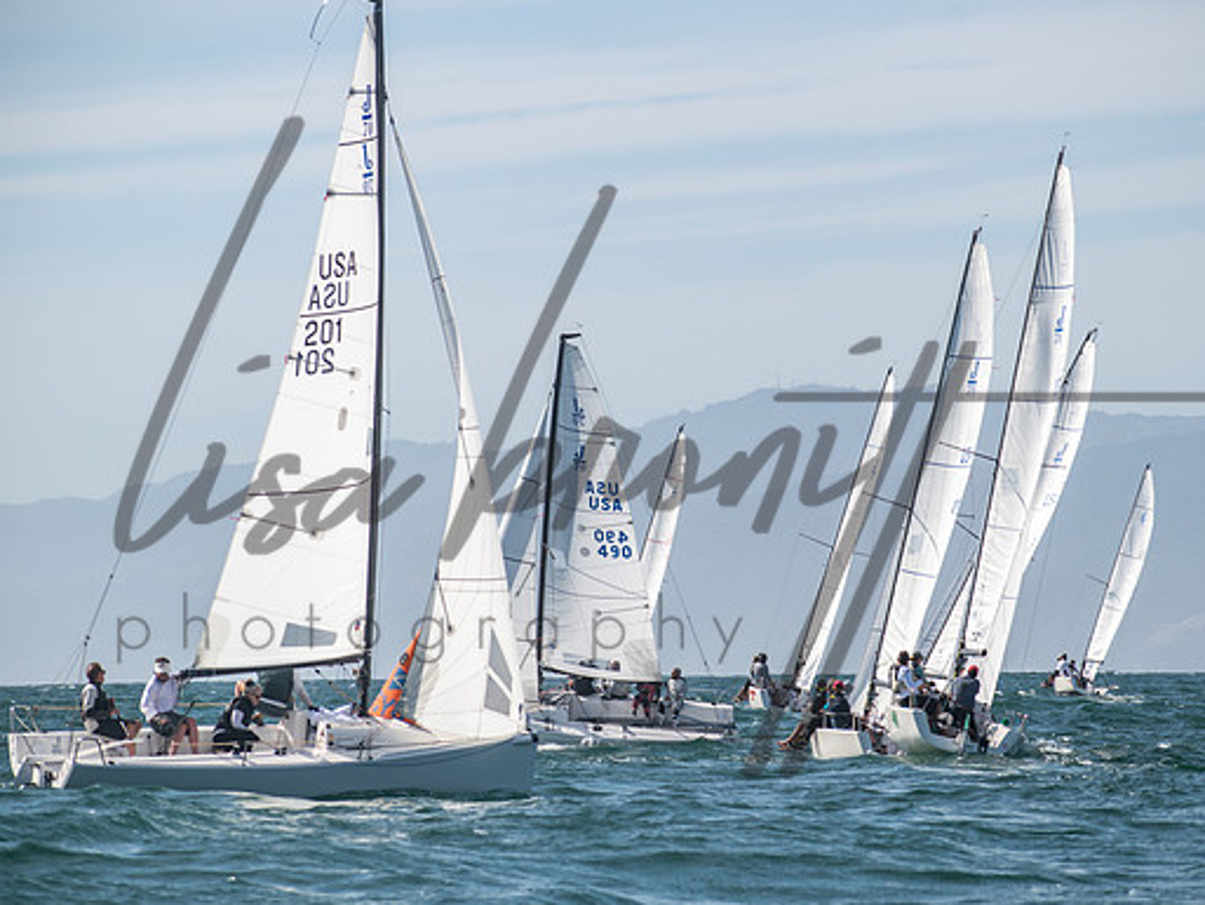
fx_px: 6685
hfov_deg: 10.3
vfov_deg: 7.7
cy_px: 452
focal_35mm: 192
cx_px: 659
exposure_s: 1/1250
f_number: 6.3
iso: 200
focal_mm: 112
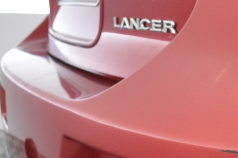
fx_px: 595
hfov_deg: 21.9
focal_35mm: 90
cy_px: 212
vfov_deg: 14.5
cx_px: 233
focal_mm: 18
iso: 2800
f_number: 3.5
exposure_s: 1/60
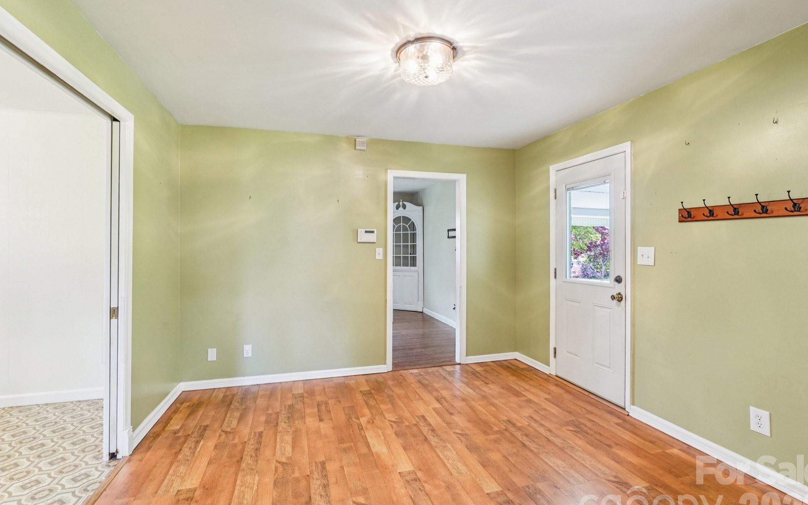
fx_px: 352
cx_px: 405
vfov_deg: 71.2
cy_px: 255
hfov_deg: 97.8
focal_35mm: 16
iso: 400
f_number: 8
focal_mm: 10
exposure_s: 1/6
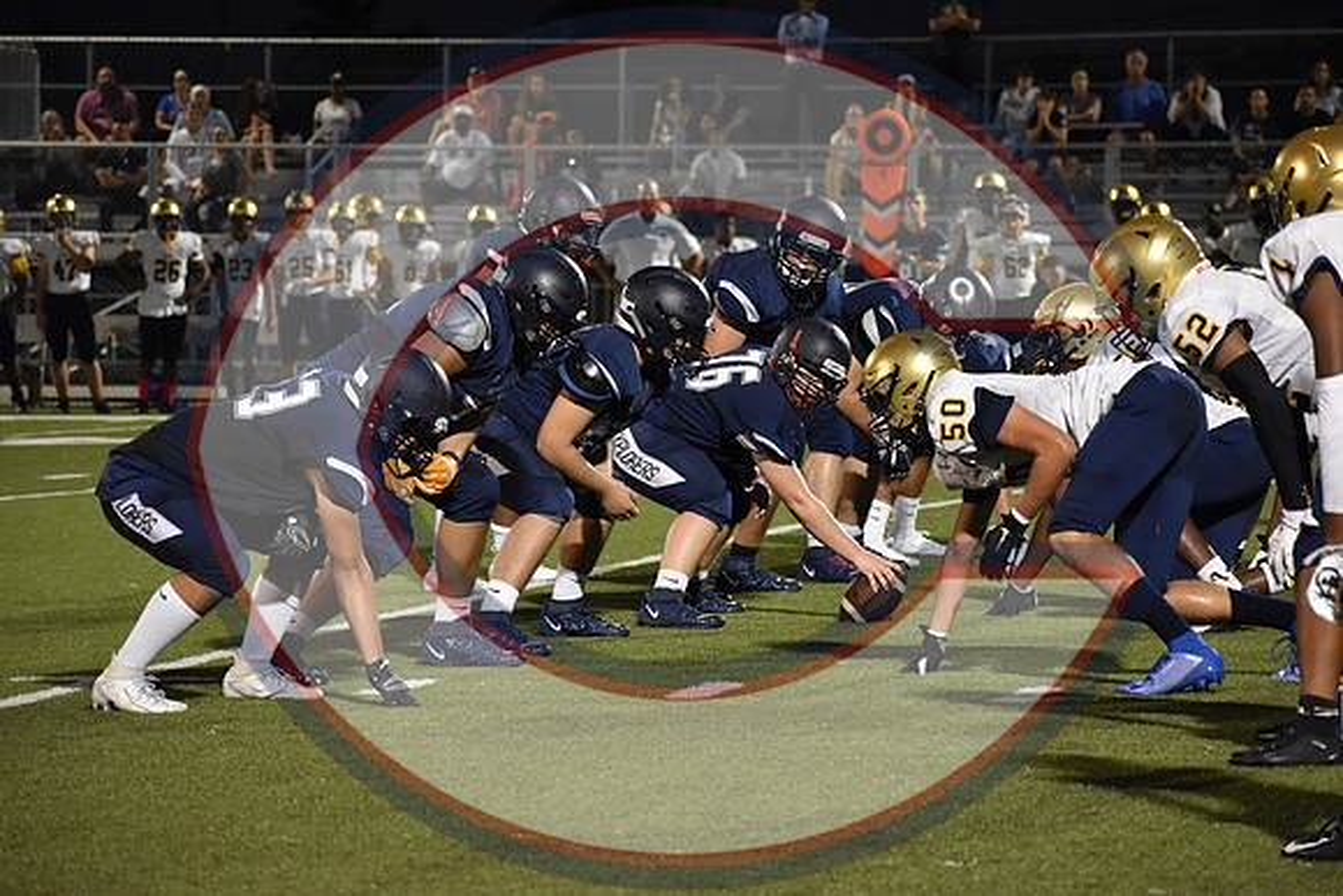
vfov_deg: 7.3
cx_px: 672
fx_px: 6996
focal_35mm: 188
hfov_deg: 11.0
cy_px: 448
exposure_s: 1/125
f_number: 4.8
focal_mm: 125
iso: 3200
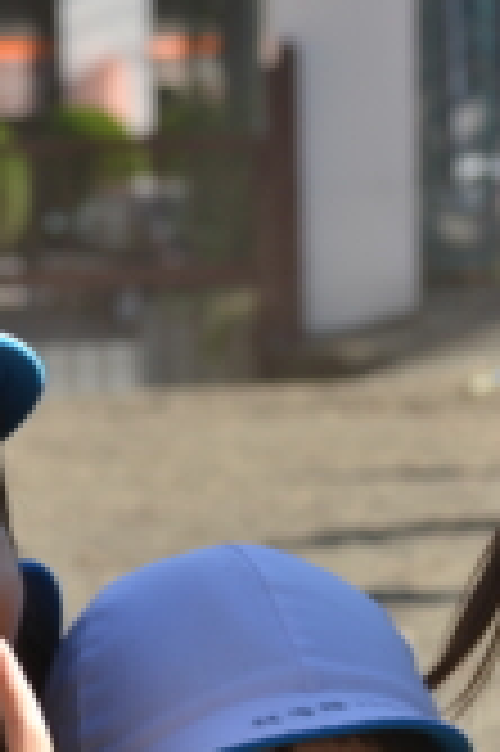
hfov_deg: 6.9
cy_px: 466
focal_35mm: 198
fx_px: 4137
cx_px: 342
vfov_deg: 10.4
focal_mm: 55
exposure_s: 1/200
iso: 100
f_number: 7.1
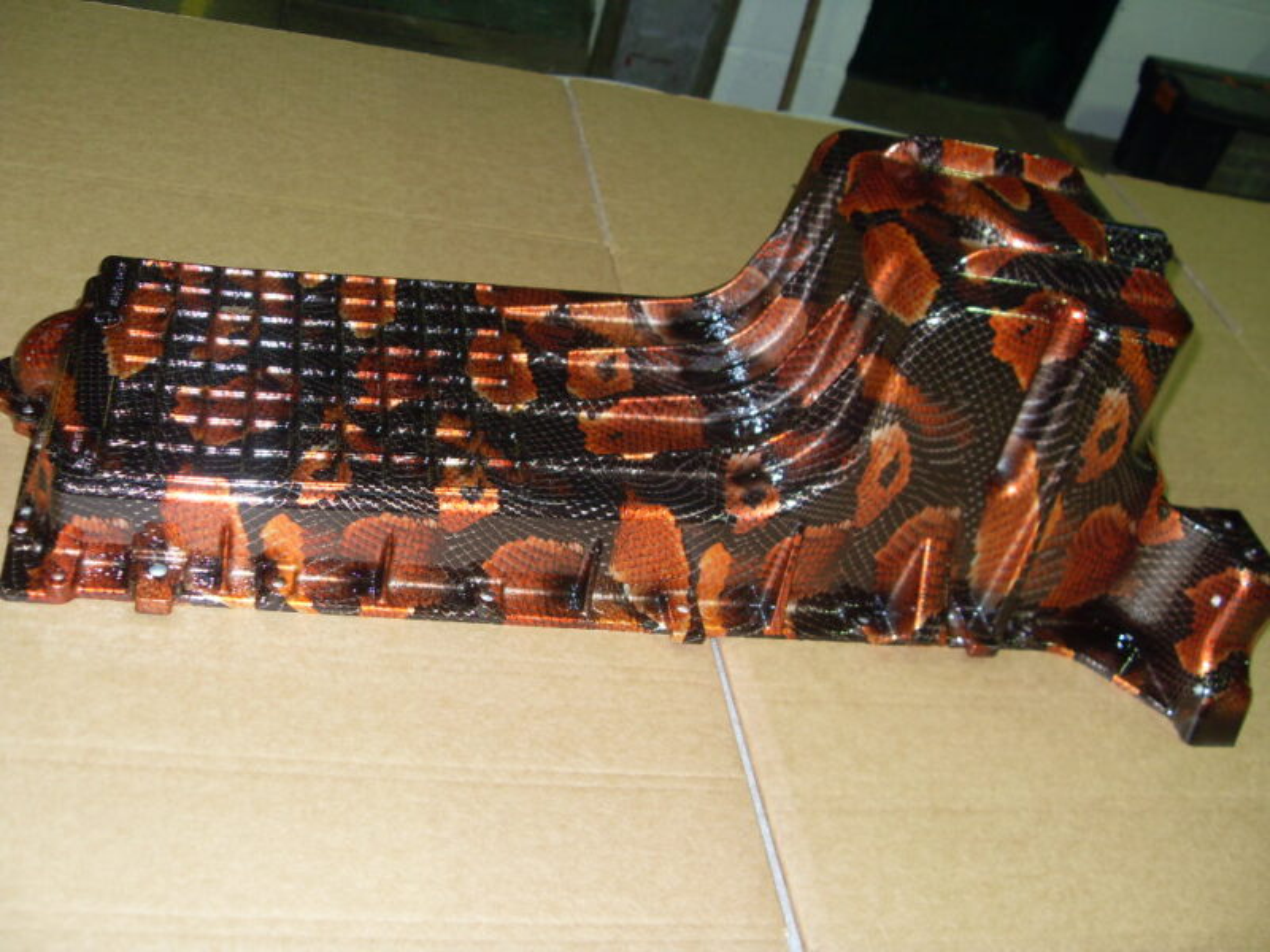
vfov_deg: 40.7
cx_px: 635
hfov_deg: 52.6
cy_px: 476
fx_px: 1284
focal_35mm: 35
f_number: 2.8
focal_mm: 6.3
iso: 100
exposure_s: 1/45
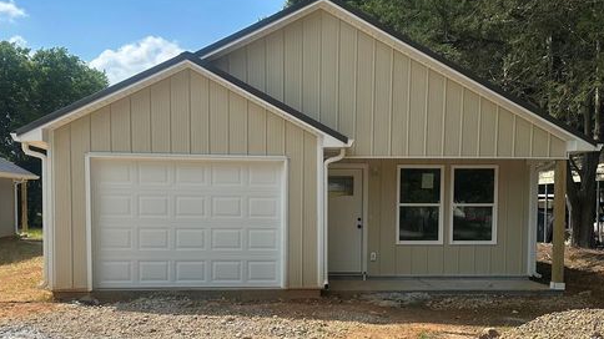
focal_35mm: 27
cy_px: 135
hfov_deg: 69.9
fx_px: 432
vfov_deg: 42.6
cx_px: 303
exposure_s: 1/4545
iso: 80
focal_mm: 6.86
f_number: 1.78
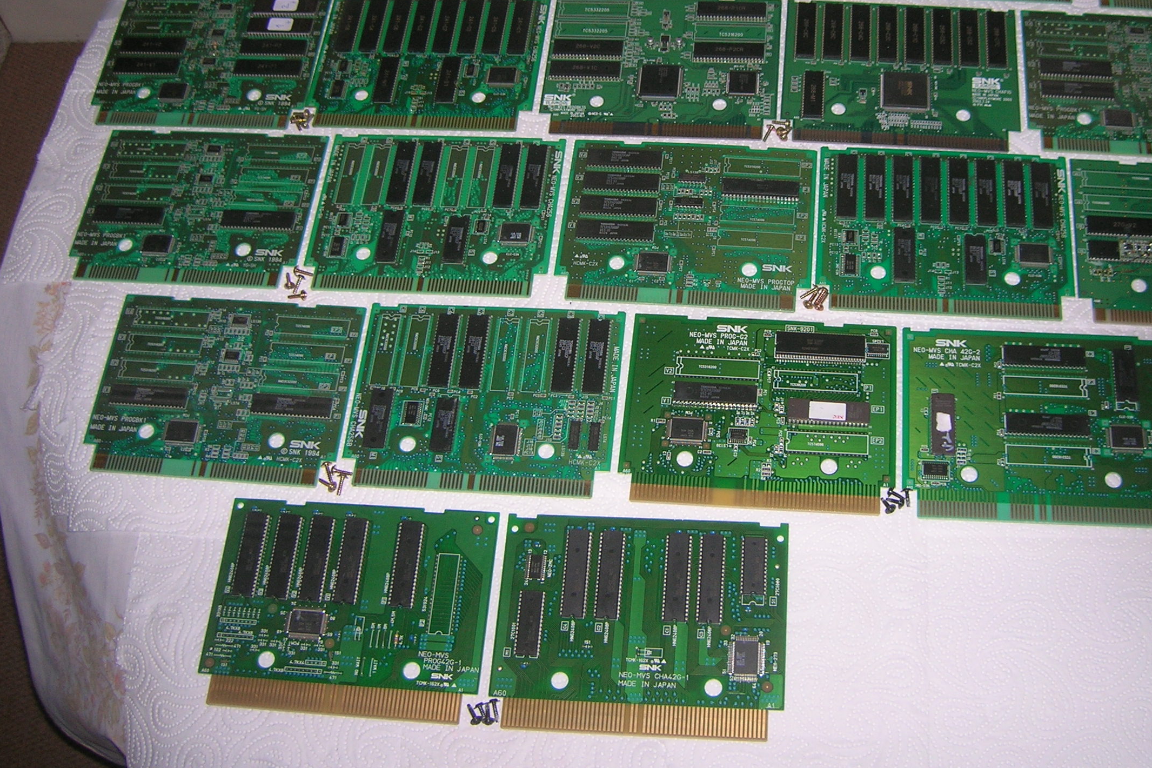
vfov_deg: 30.9
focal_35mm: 43
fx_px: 1376
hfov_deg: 45.2
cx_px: 691
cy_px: 255
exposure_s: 1/60.1
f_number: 2.9
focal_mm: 5.7
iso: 50
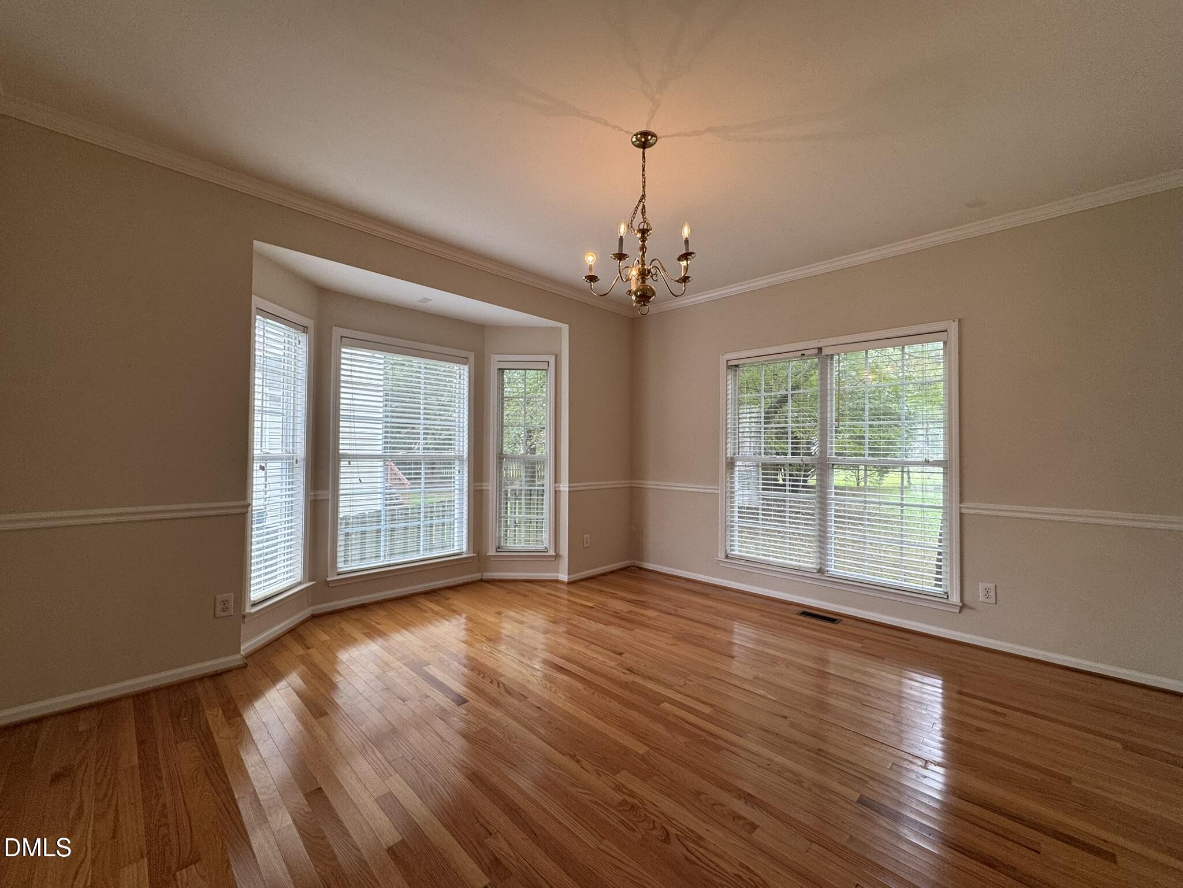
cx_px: 592
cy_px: 444
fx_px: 478
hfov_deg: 102.1
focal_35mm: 14
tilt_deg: +0.4
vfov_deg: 85.7
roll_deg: -0.6
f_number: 2.2
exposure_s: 1/120
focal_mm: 2.22
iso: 100
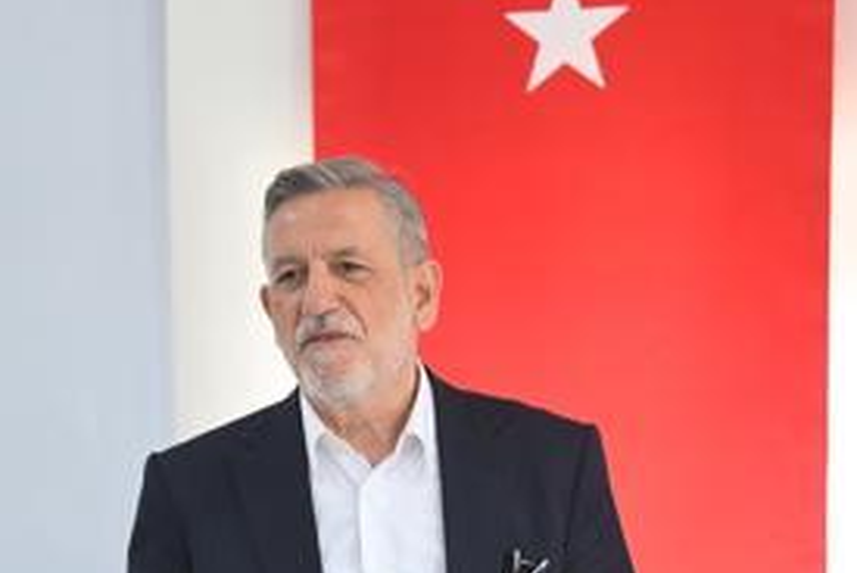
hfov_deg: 8.9
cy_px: 554
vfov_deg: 6.0
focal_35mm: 230
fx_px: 5481
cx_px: 405
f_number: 2.8
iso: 1000
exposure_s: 1/200
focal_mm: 103
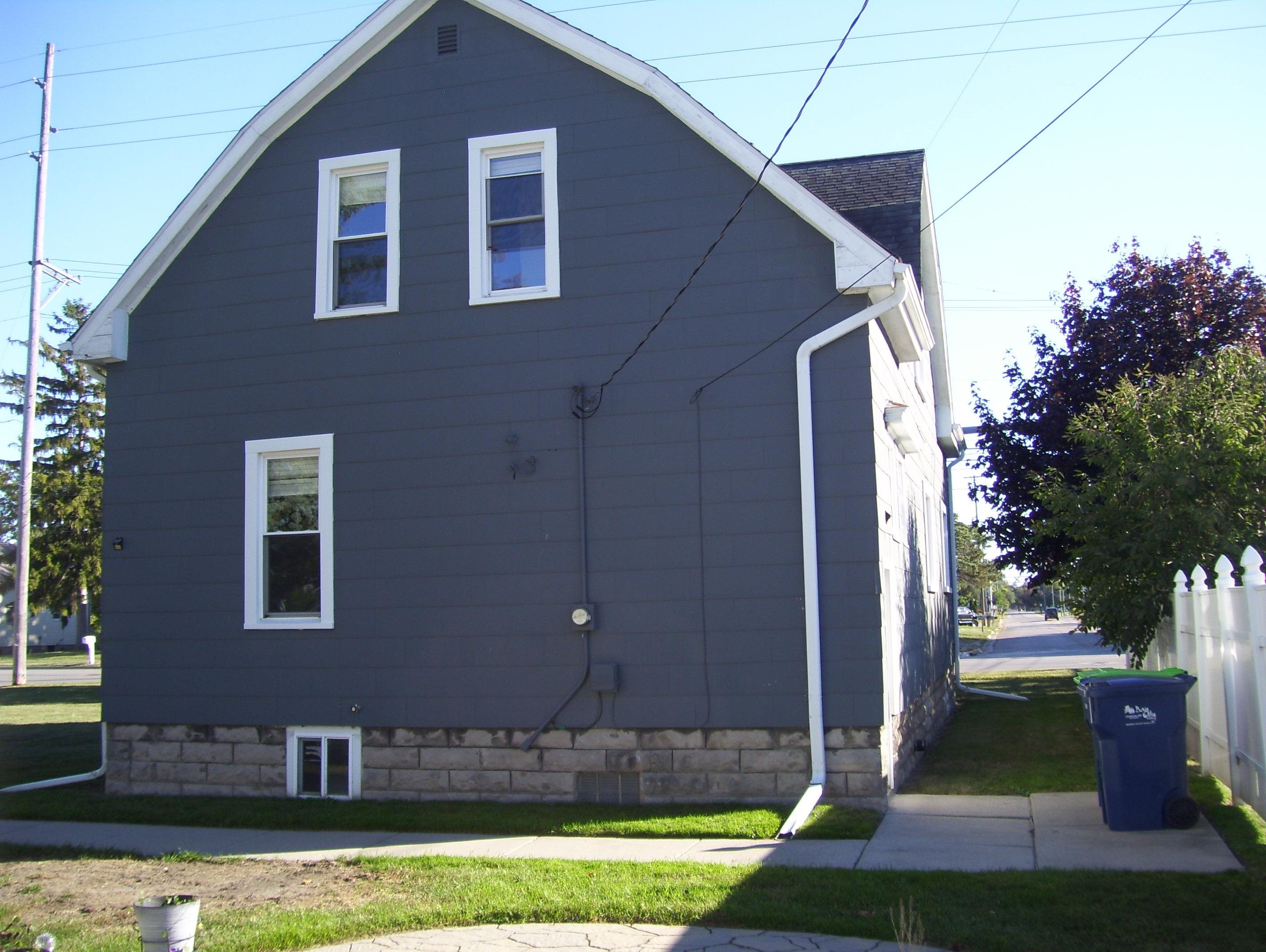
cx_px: 633
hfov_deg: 51.3
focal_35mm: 36
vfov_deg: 39.7
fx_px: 1318
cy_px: 476
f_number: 2.7
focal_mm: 6
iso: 80
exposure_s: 1/400
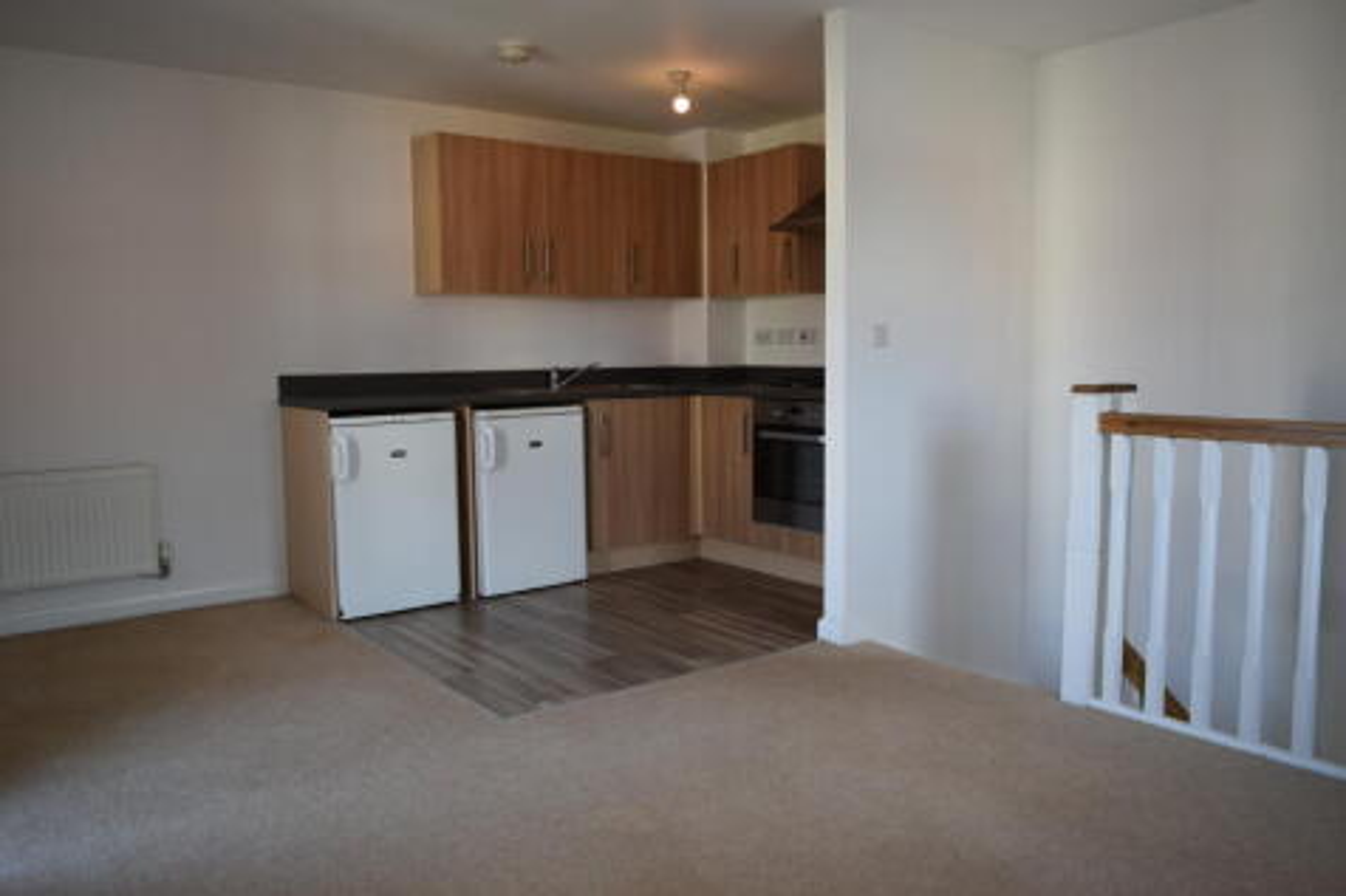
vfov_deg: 47.9
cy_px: 448
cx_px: 673
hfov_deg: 67.4
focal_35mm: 27
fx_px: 1009
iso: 400
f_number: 5
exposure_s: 1/100
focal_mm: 18
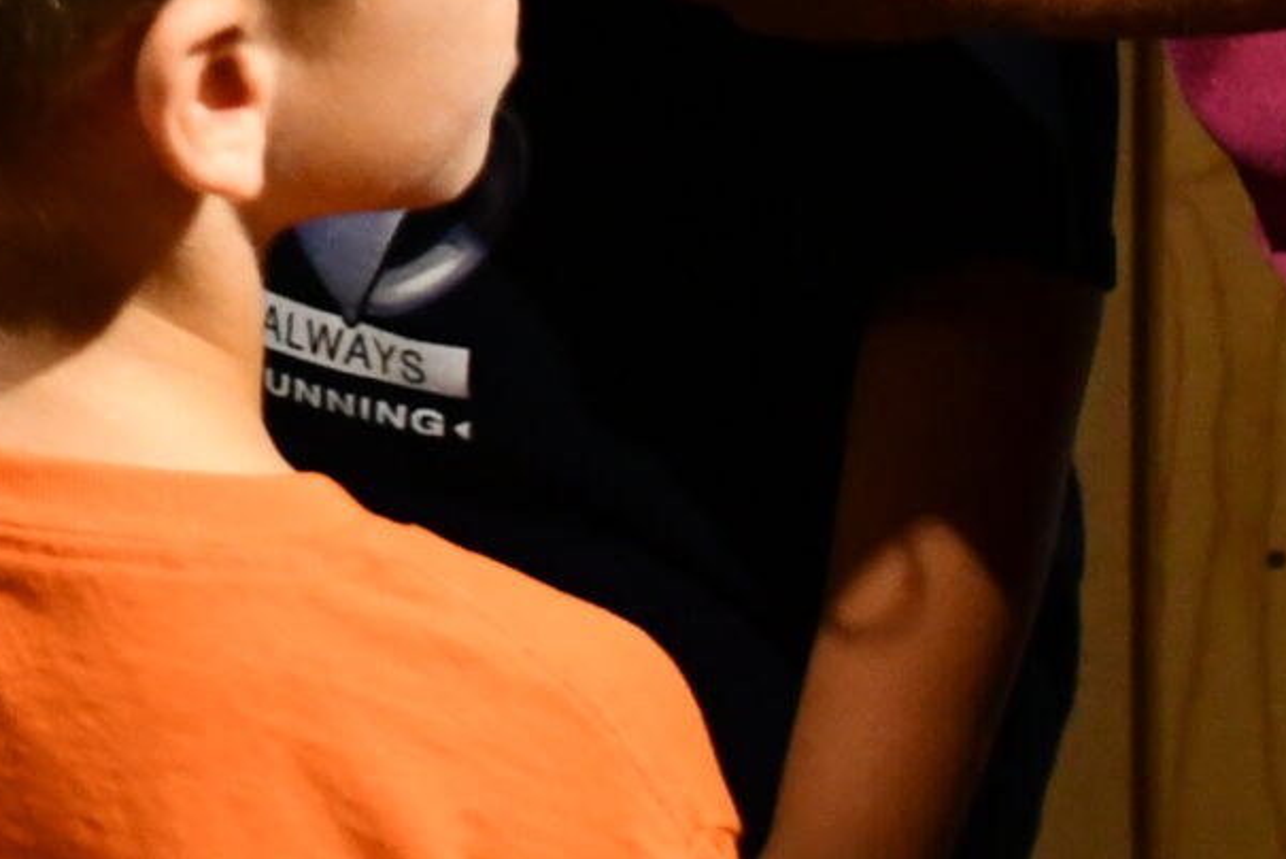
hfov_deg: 9.9
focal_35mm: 203
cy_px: -811
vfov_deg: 6.6
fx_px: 7255
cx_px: -372
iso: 3200
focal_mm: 32
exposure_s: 1/100
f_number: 4
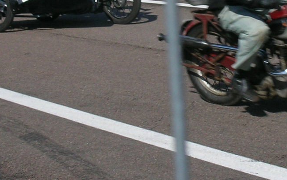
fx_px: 915
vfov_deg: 11.1
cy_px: 27
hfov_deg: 17.8
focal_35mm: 117
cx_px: 200
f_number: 8.5
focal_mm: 5.8
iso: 50
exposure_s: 1/165
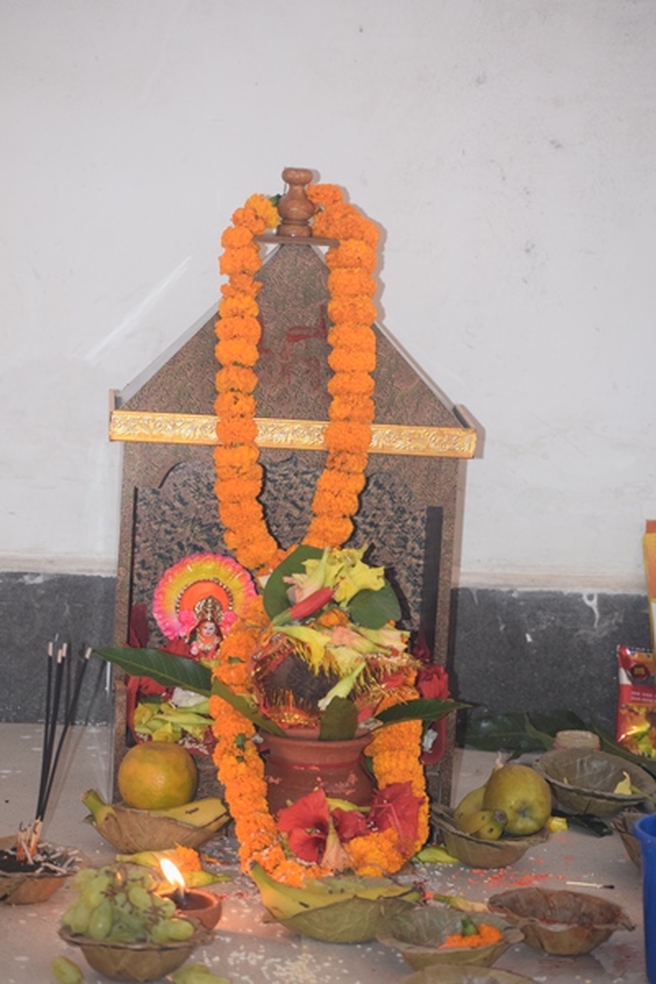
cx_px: 328
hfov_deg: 10.6
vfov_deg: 15.9
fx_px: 3526
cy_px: 492
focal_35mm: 129
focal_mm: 86
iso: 1600
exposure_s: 1/60
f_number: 4.8
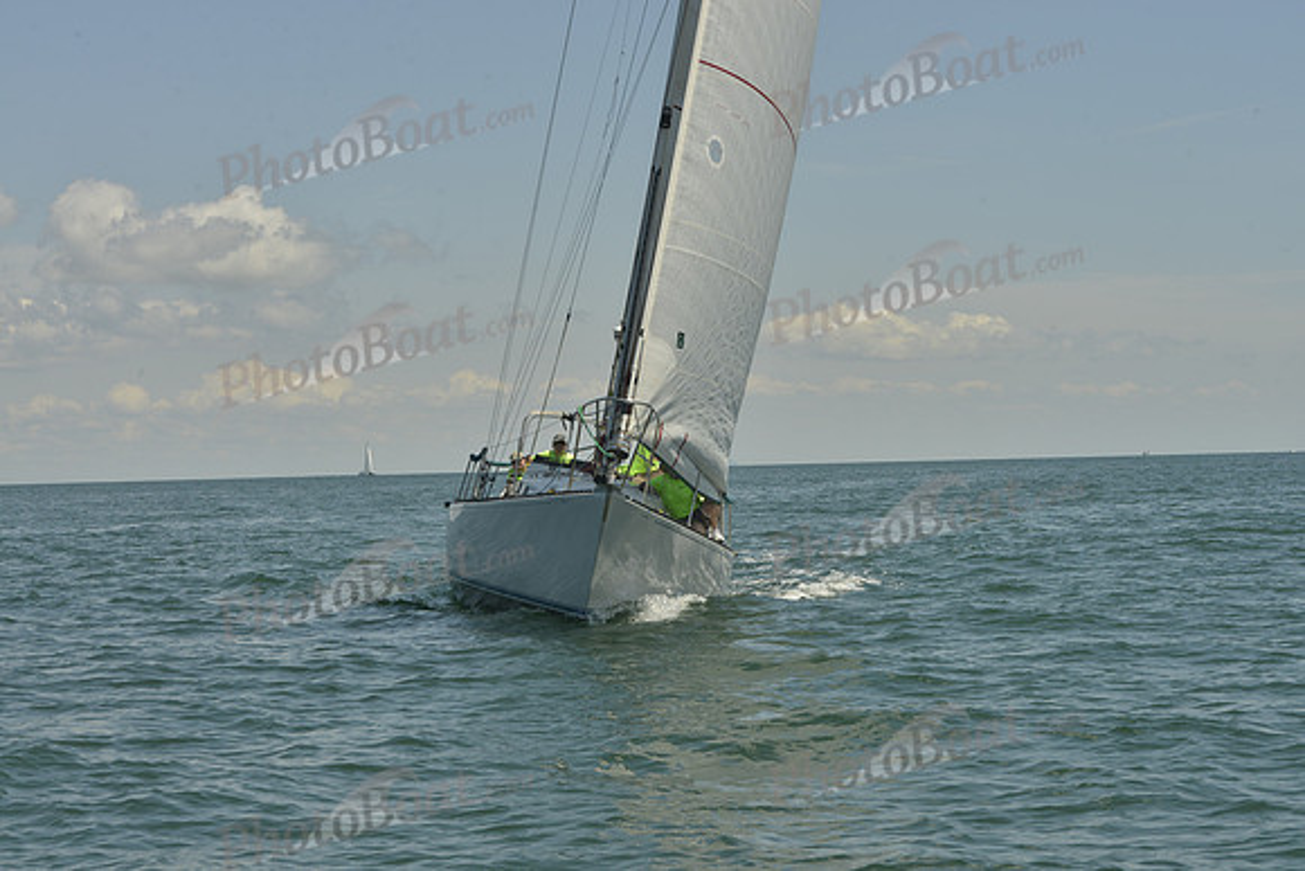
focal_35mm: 70
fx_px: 2538
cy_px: 436
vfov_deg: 19.5
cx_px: 652
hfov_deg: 28.8
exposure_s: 1/500
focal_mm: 70
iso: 280
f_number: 16
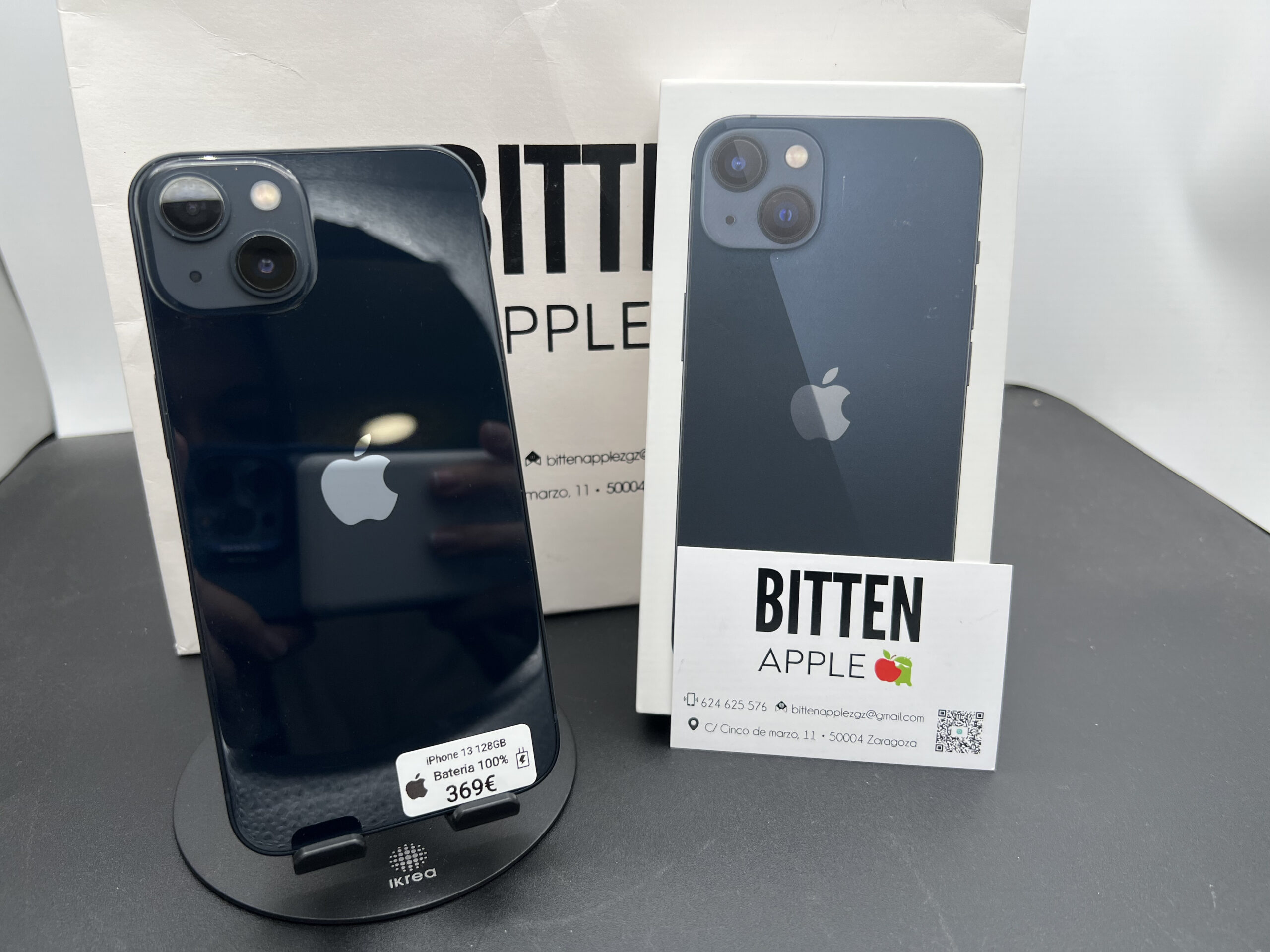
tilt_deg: -26.7
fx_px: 954
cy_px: 476
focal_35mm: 26
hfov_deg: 67.3
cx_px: 635
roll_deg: -0.2
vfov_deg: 53.1
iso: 50
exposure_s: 1/317
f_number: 1.5
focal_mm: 5.7
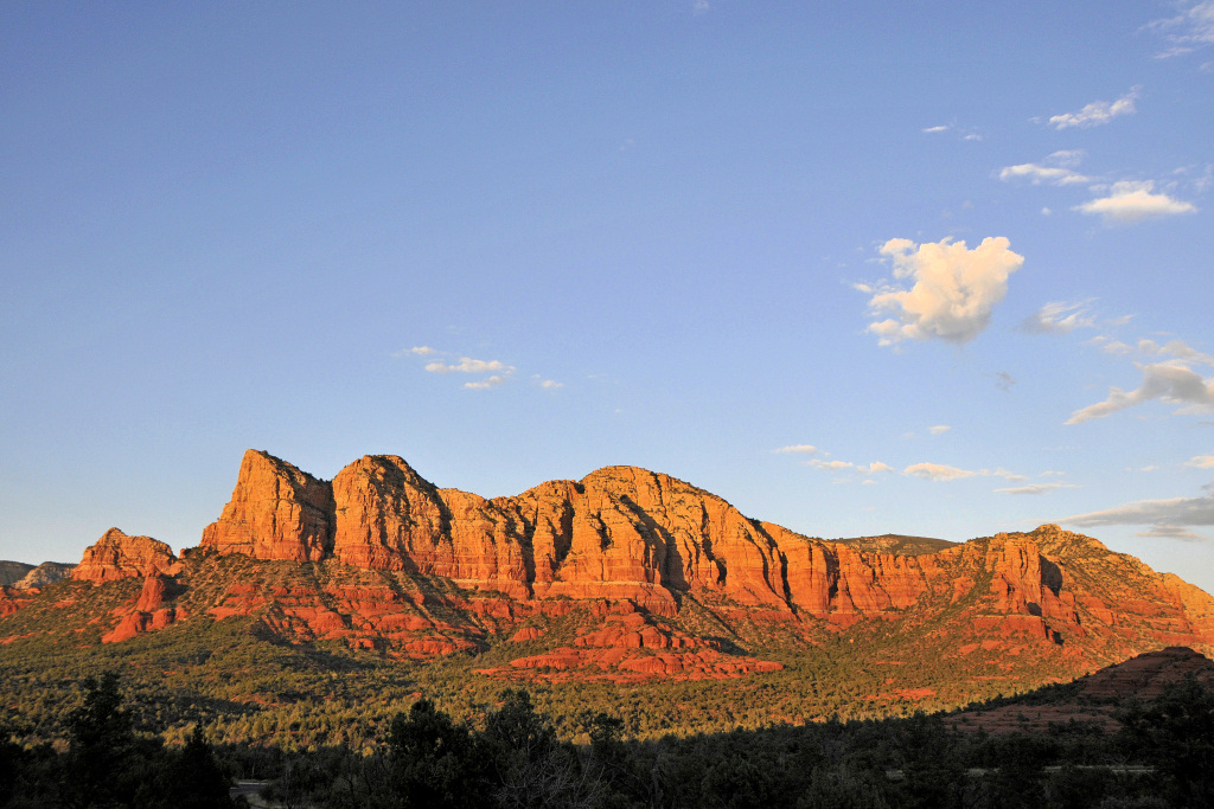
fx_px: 1113
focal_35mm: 33
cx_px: 607
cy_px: 404
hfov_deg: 57.2
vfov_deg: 40.0
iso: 400
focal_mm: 22
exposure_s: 1/640
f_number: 7.1
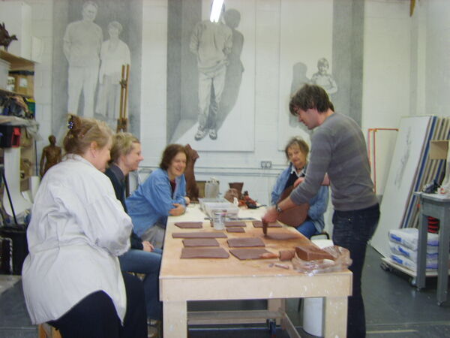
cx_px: 225
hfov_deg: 49.0
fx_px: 494
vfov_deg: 37.7
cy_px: 169
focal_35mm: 38
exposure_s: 1/30
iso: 72
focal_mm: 7.8
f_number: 2.8
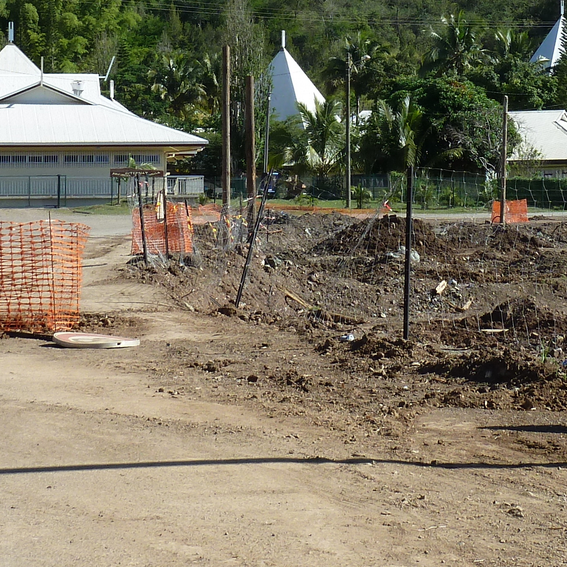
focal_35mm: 111
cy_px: -19
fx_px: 2057
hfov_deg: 15.7
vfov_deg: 15.4
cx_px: 355
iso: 80
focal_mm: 6.9
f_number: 4
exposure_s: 1/400
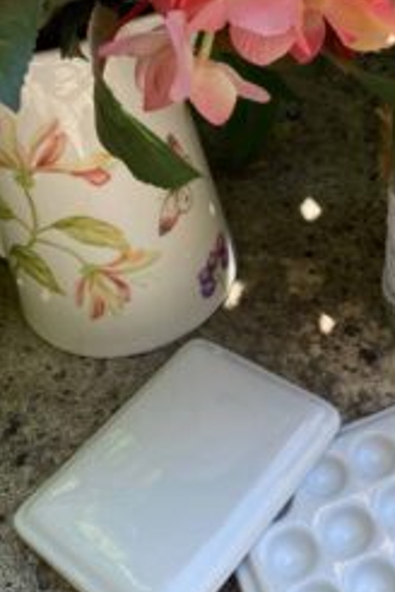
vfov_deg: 44.3
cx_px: 320
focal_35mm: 44
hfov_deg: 29.8
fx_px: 724
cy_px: 238
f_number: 1.8
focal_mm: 4.25
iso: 32
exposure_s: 1/402
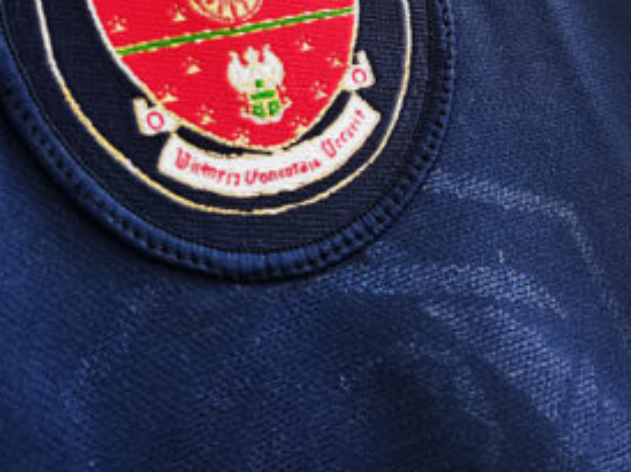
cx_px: 290
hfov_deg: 33.8
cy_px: -32
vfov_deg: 24.1
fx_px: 1038
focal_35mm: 57
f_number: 1.8
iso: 200
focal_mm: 5.58
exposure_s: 1/50
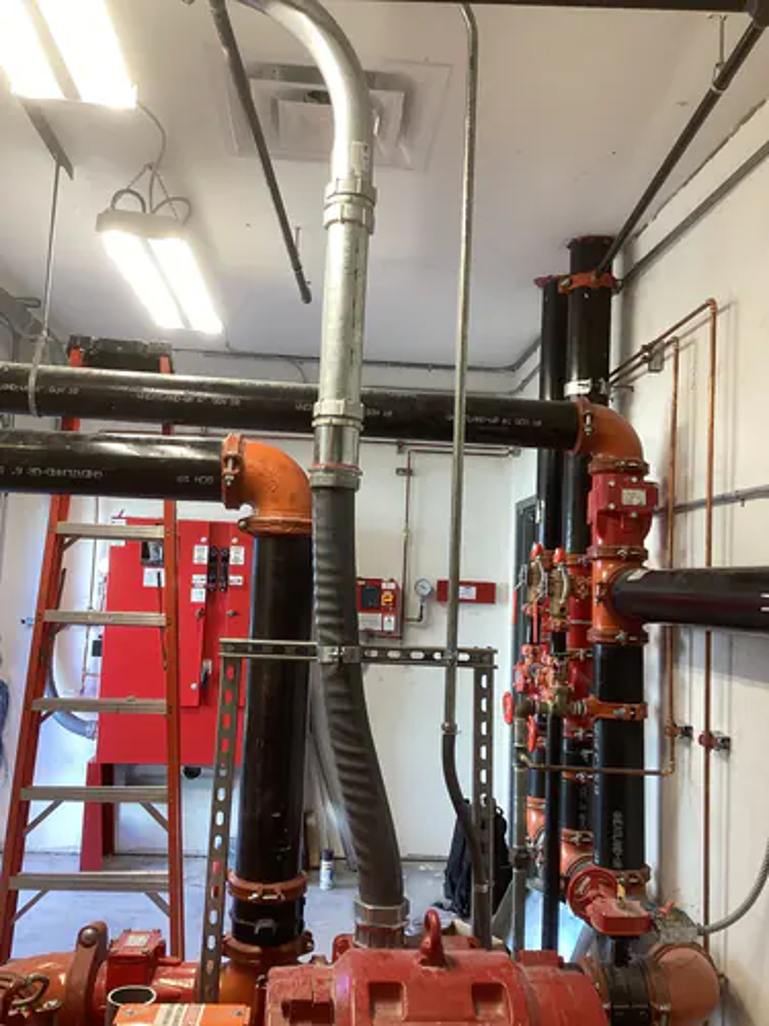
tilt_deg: +1.7
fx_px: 918
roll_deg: -2.2
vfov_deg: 58.4
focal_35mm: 31
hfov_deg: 45.4
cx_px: 384
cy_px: 513
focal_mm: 3.3
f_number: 2.4
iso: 80
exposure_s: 1/100
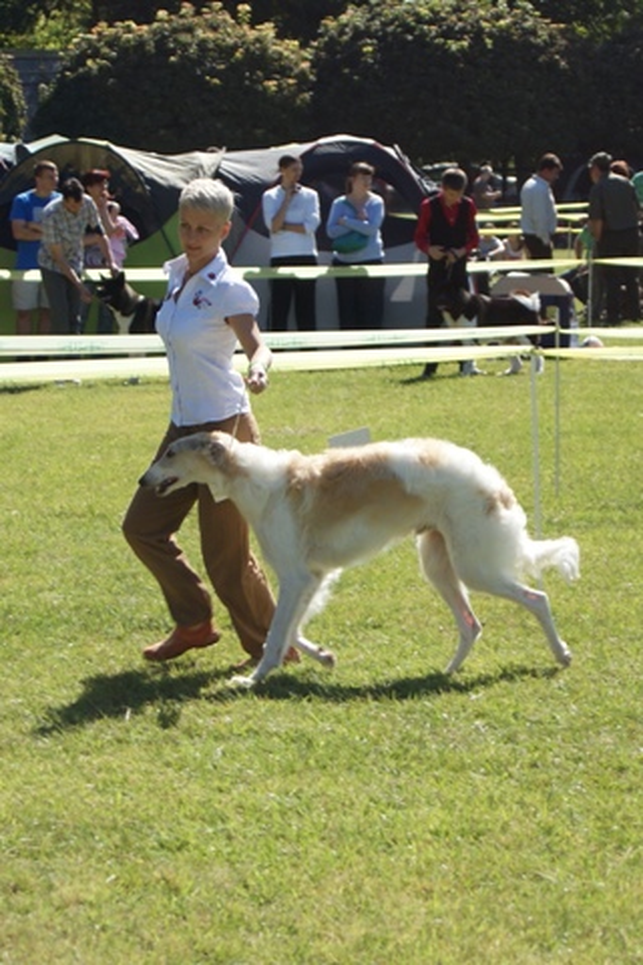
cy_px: 482
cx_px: 322
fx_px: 2009
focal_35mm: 75
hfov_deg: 18.2
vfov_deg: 27.0
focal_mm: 50
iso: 100
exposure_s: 1/250
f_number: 7.1
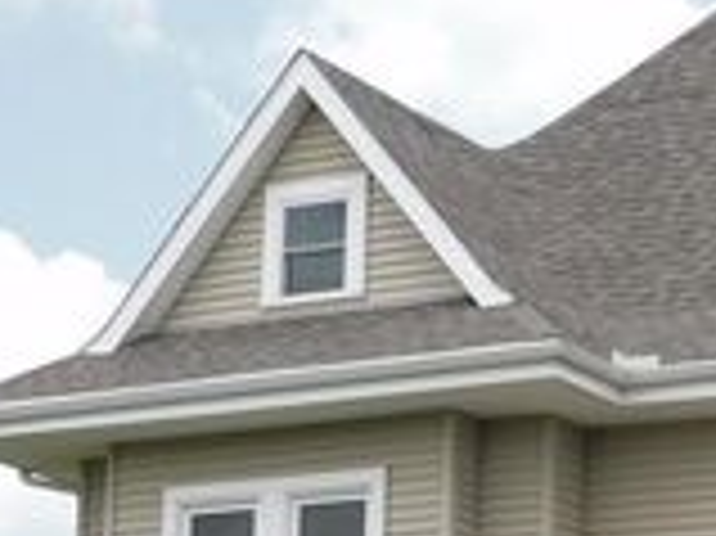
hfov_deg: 11.4
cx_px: 653
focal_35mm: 173
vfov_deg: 8.4
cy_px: 795
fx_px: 3576
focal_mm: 9.9
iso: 125
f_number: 4
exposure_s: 1/640
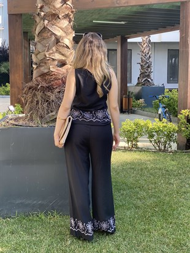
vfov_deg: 36.8
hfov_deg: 28.0
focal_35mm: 52
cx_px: 95
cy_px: 126
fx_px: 380
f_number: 2
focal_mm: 6
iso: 20
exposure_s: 1/122
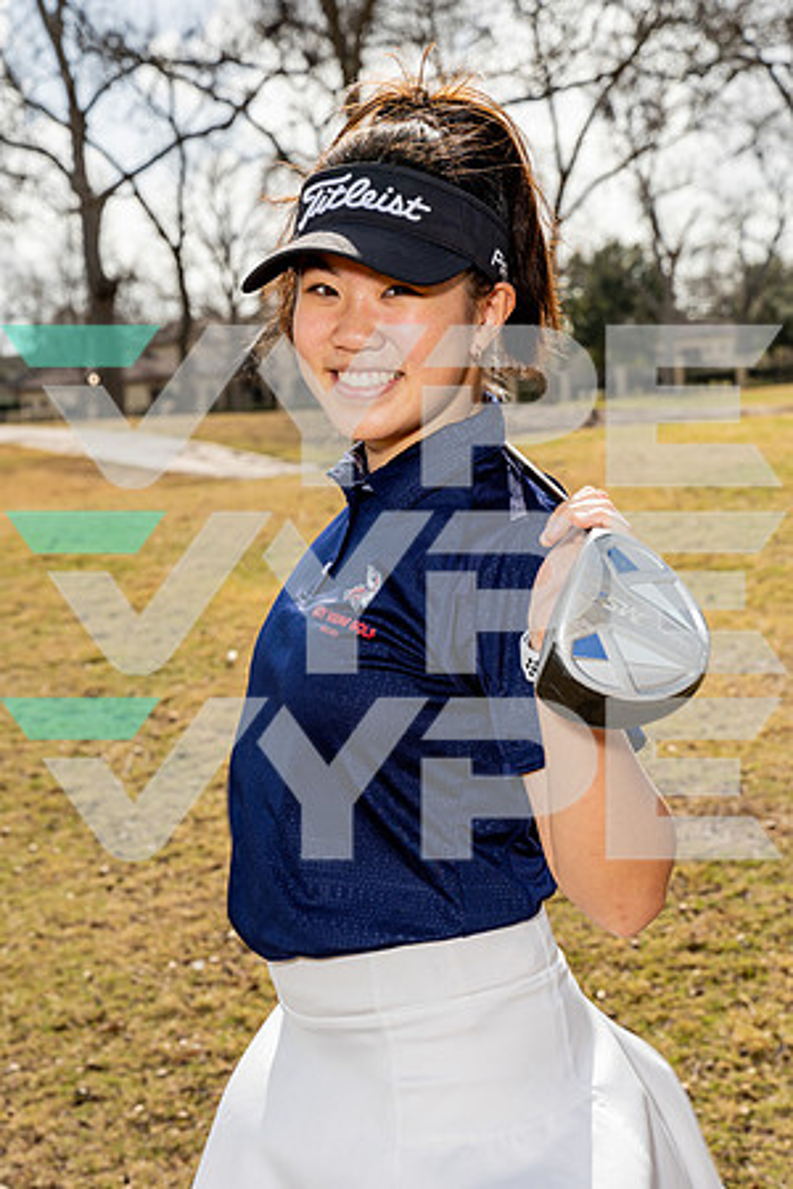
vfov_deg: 30.1
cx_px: 396
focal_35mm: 67
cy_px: 594
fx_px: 2214
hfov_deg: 20.3
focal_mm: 67
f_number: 8
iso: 100
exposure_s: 1/250
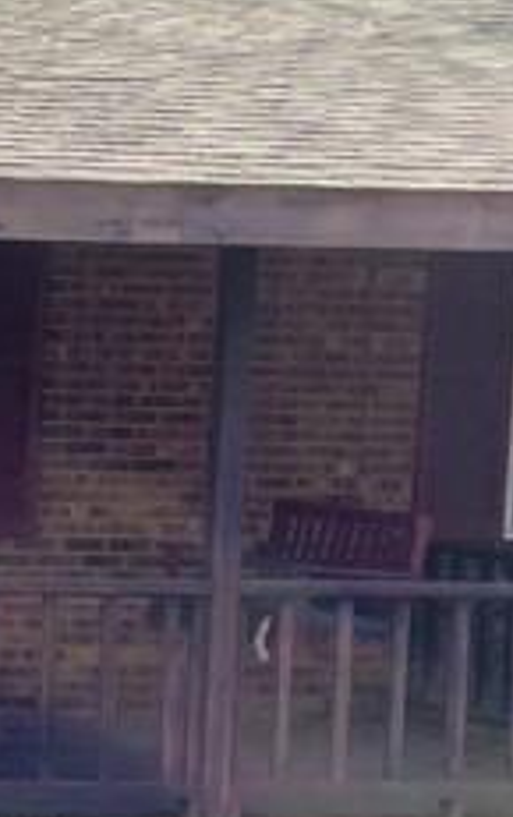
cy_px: 644
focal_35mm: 122
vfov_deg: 17.0
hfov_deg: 9.9
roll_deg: -0.4
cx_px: -552
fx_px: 2721
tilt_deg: -6.5
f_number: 1.6
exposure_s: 1/1233
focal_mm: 4.2
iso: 32
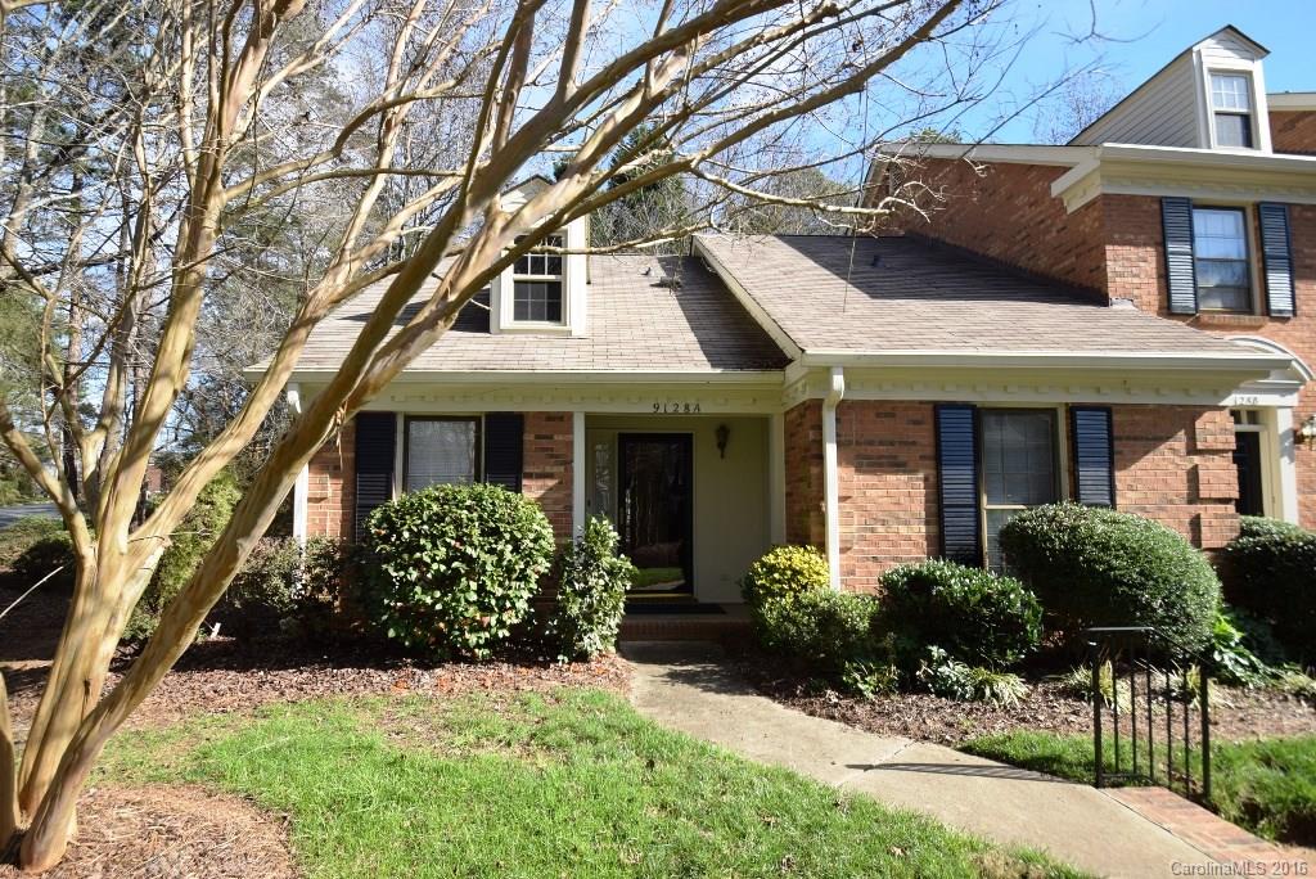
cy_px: 440
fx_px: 658
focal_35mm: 18
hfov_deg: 90.0
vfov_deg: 67.5
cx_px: 658
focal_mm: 12
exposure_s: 1/160
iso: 100
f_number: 6.3
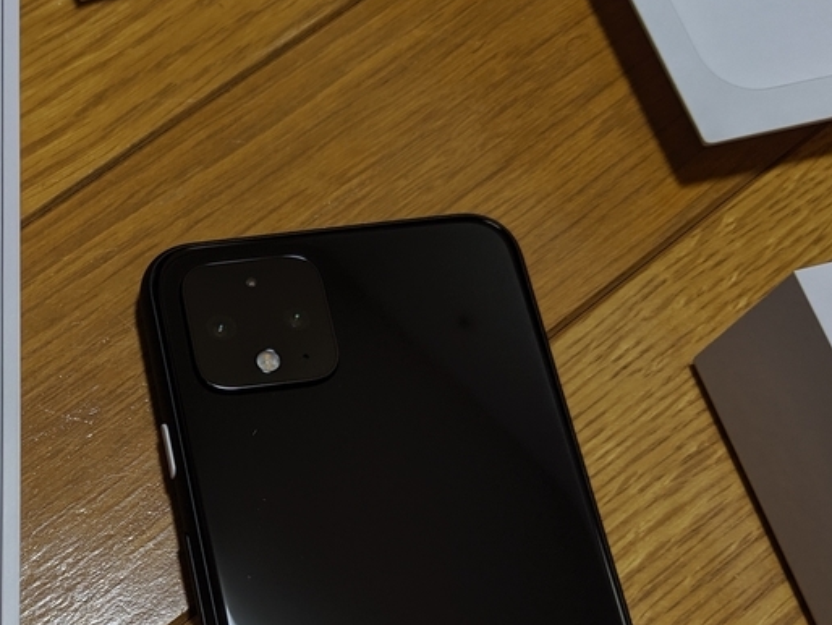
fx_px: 1515
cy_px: 529
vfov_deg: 22.9
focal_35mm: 63
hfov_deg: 29.8
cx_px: 128
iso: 51
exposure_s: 1/38
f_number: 1.8
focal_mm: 4.44
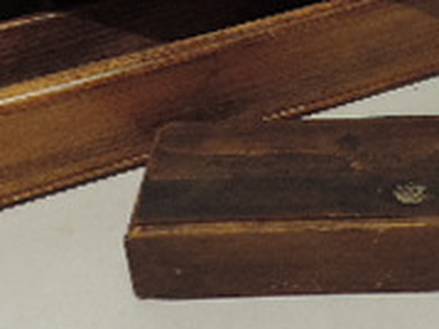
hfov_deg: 21.7
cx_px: 471
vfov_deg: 16.3
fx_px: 1090
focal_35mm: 86
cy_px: -86
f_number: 3
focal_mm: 4.3
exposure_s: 1/30
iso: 400
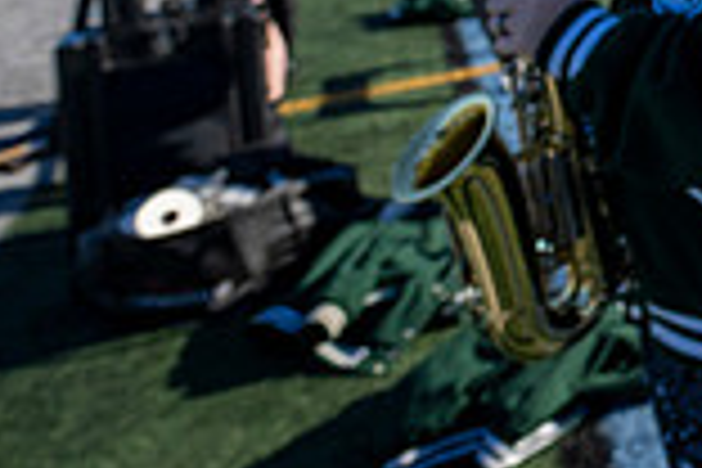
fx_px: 1014
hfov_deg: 25.8
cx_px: 1102
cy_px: -227
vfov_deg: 21.8
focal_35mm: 52
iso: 160
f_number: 4
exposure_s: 1/2000
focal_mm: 14
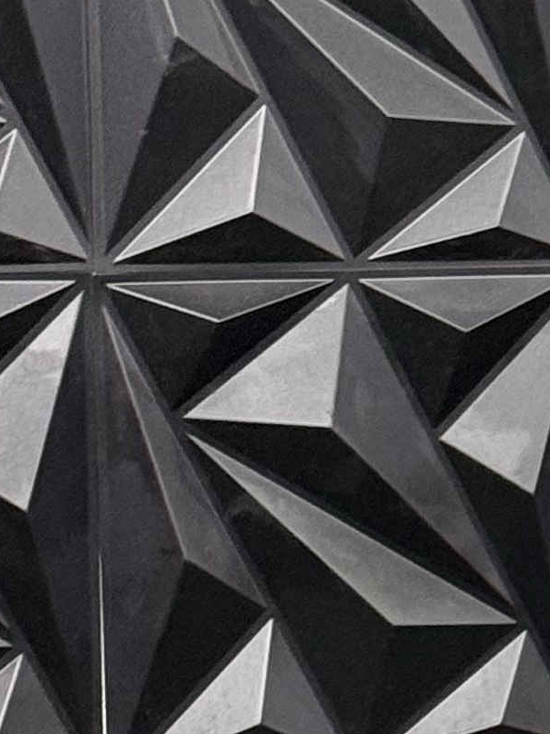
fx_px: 5107
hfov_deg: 5.9
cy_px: 753
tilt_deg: -10.3
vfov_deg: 8.2
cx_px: 1296
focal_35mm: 241
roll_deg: -2.1
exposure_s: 1/60
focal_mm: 6.76
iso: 250
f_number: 1.78
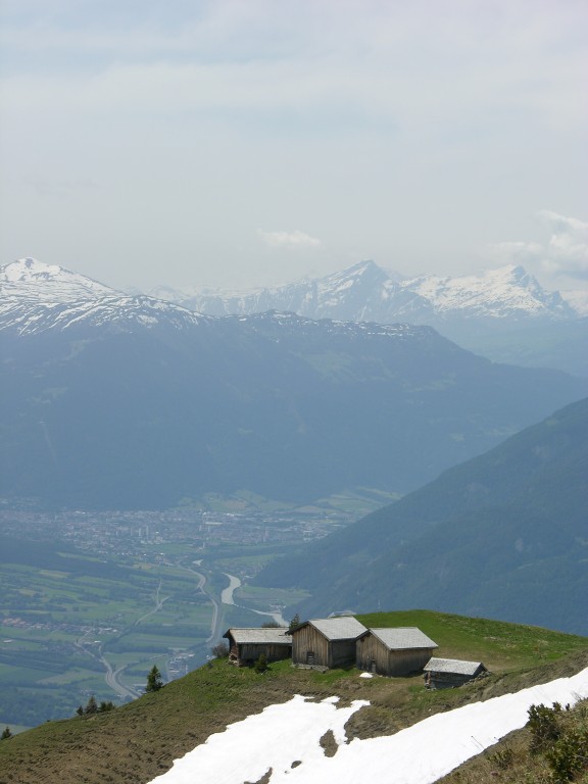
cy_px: 392
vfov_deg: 15.2
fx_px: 2944
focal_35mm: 130
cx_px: 294
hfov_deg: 11.4
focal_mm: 31.9
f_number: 6
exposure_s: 1/357
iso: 50
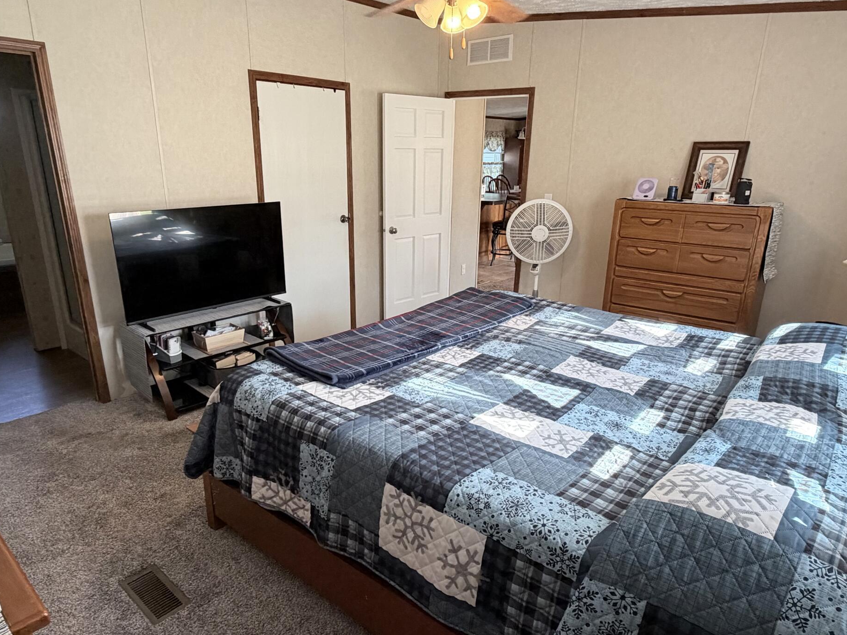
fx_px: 563
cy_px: 341
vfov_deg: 58.8
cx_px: 402
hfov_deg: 73.9
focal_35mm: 23
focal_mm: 2.22
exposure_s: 1/60
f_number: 2.2
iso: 200
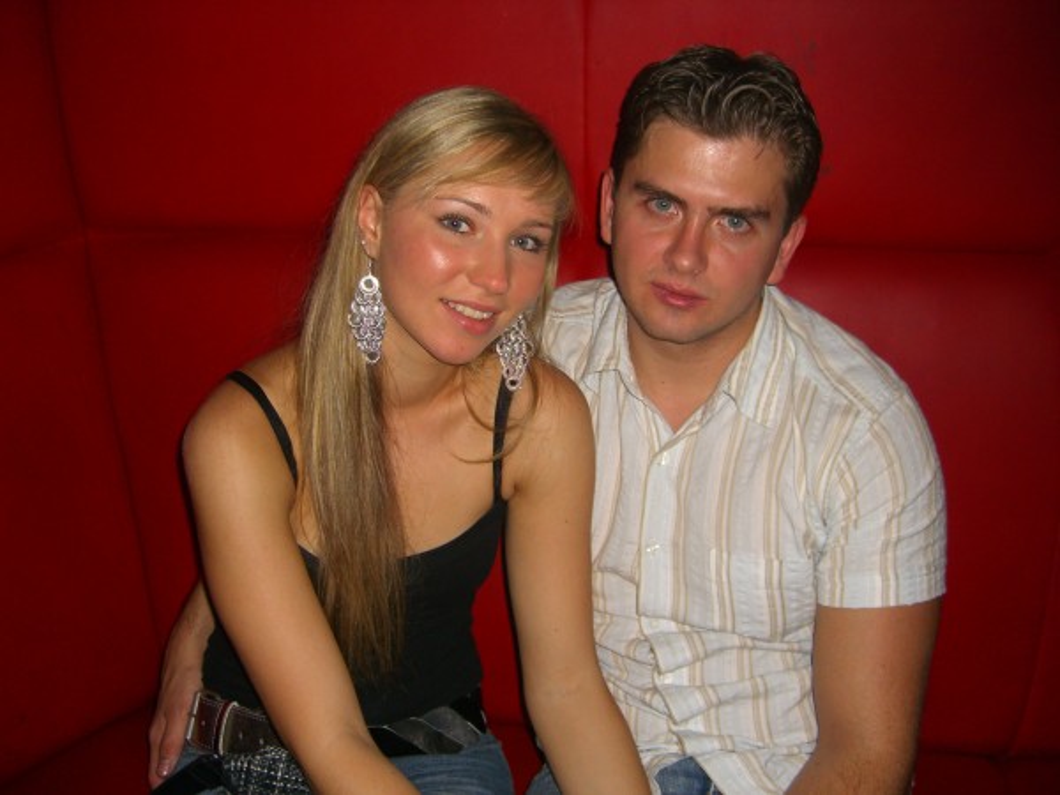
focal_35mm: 38
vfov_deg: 37.7
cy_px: 398
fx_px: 1164
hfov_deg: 49.0
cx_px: 530
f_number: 2.8
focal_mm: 7.9
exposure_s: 1/60
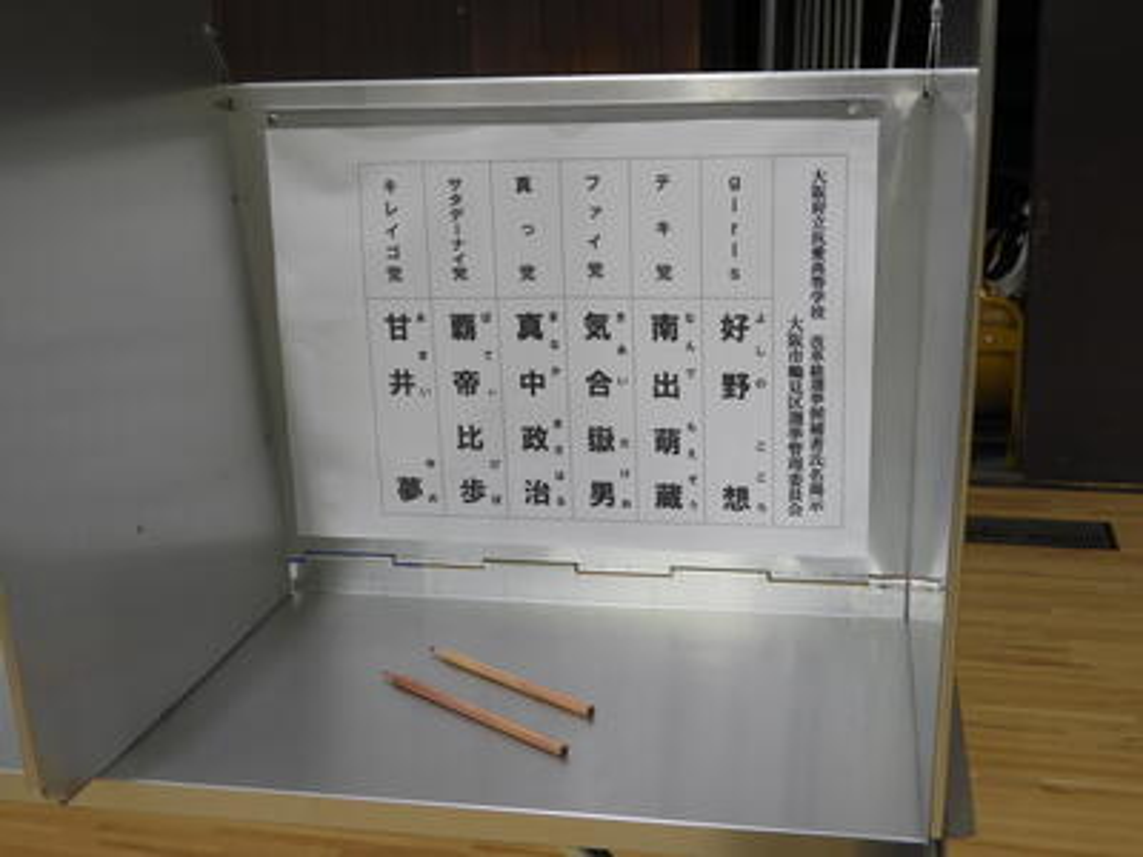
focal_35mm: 45
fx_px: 1486
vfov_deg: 32.2
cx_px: 572
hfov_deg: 42.1
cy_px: 428
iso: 200
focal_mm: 8.1
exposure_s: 1/30
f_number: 4
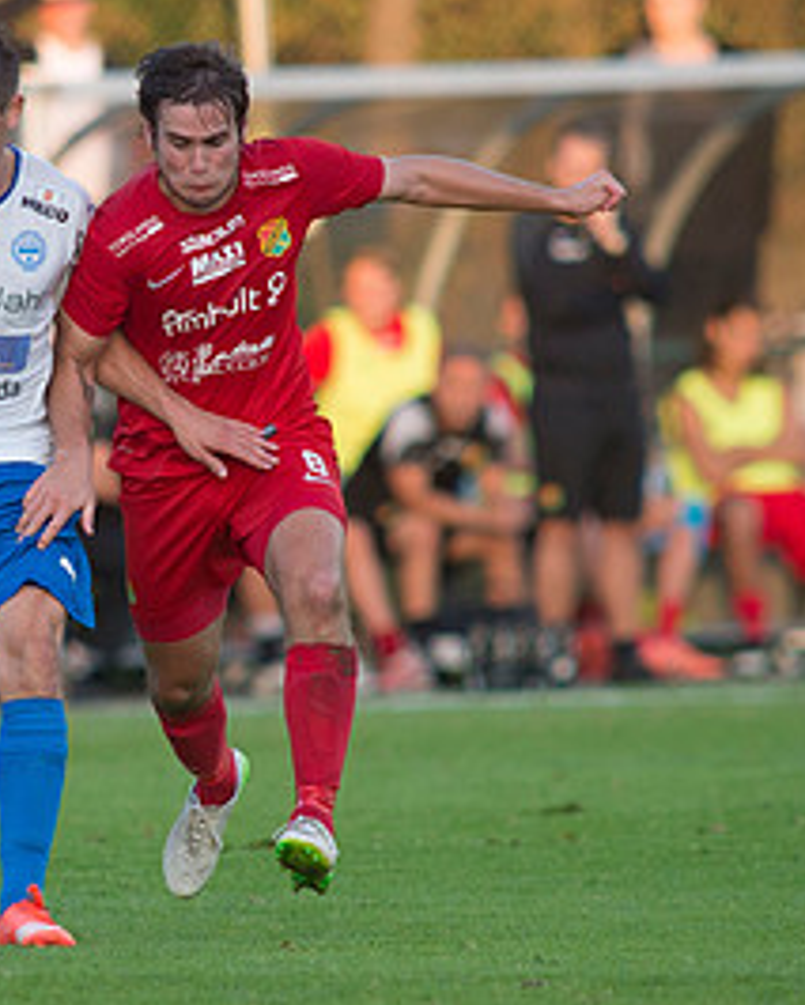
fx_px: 28782
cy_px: 386
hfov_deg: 1.6
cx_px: -51
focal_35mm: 967
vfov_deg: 2.0
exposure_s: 1/1250
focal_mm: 420
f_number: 4
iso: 1600
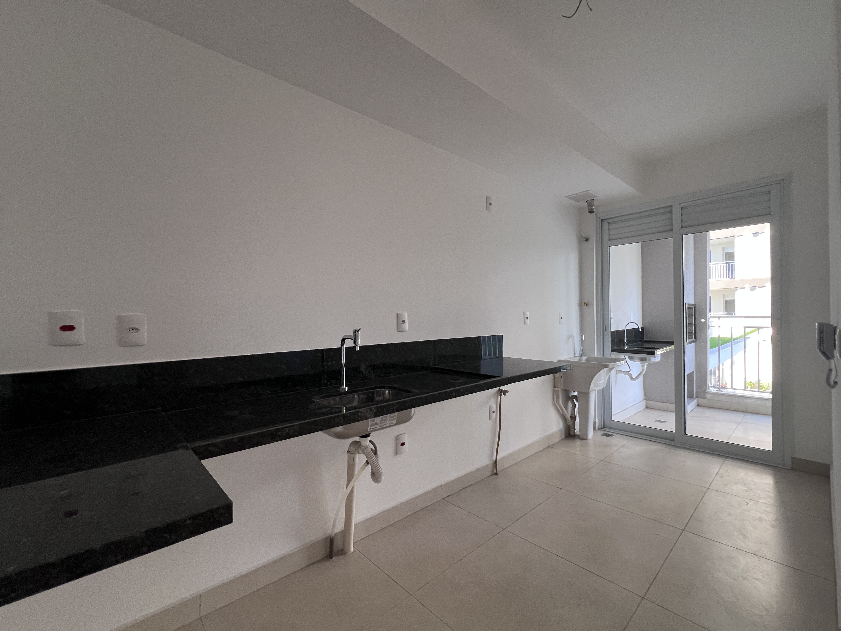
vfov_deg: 85.7
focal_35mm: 14
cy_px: 316
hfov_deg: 102.1
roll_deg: +1.1
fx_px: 340
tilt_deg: -0.6
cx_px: 425
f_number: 1.8
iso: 200
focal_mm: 1.57
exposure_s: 1/99
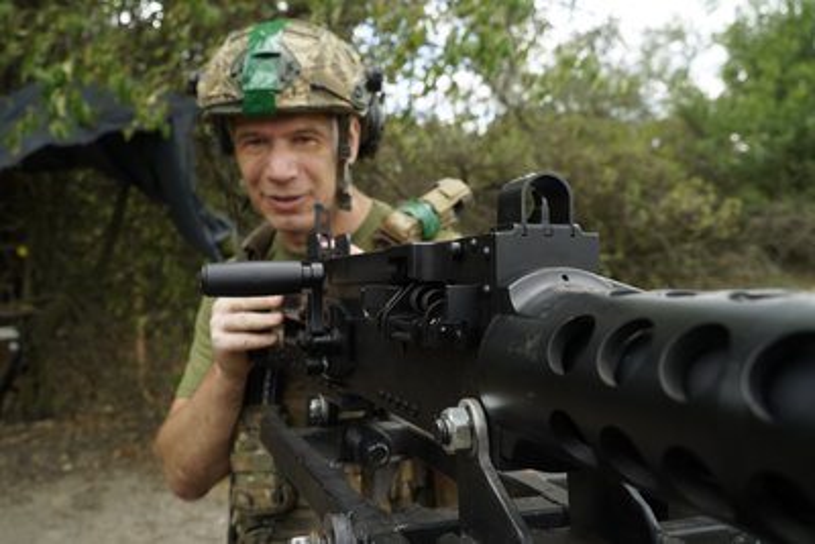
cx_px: 408
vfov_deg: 42.4
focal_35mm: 31
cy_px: 272
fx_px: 702
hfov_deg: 60.3
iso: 640
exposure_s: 1/320
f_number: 7.1
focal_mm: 31
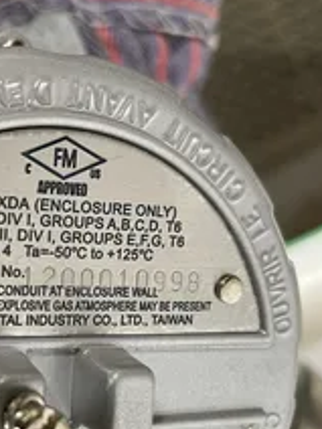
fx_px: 608
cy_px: 293
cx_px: 38
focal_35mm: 49
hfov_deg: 28.6
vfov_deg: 38.4
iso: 125
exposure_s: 1/60
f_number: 1.6
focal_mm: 4.2
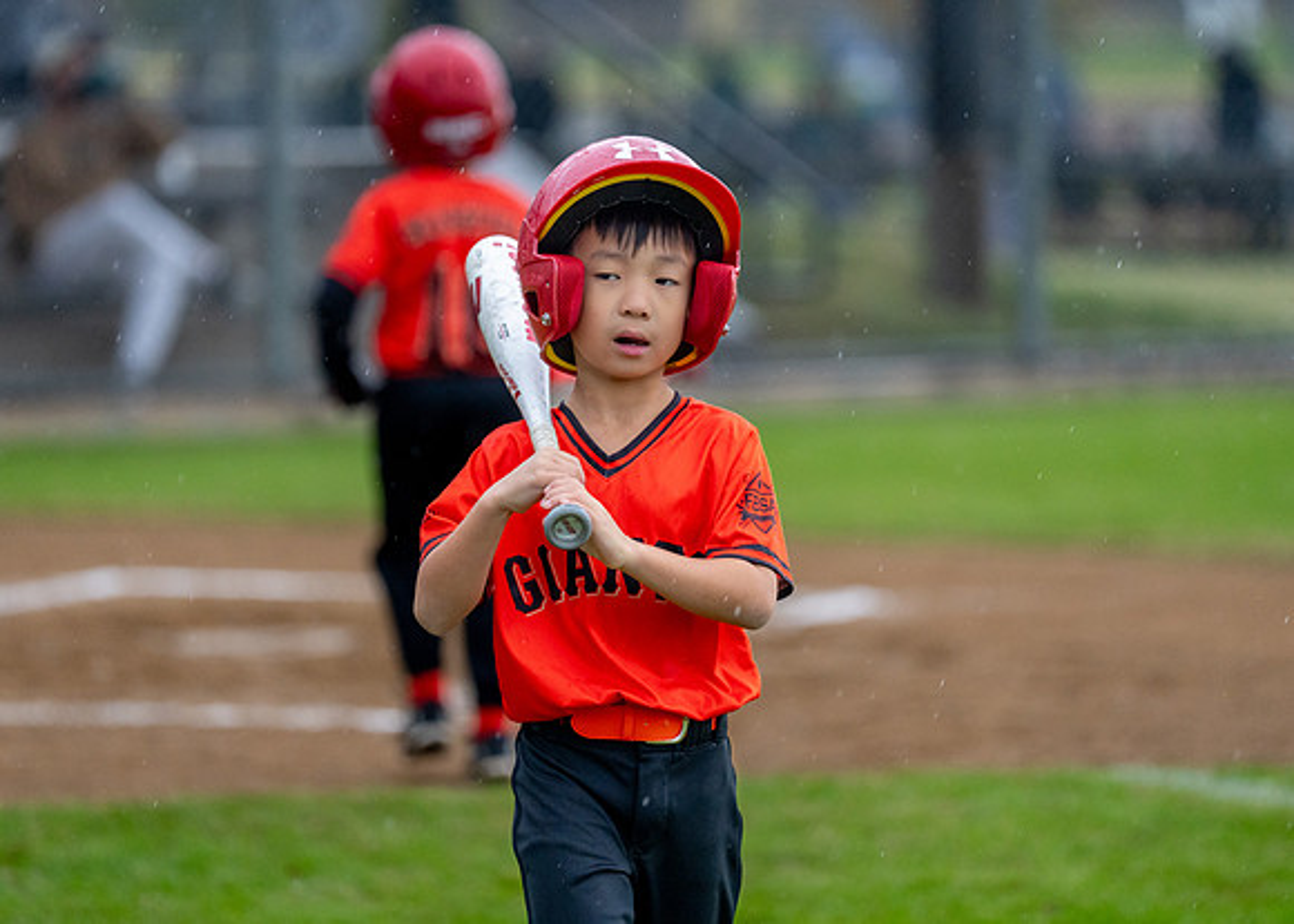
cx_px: 618
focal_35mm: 213
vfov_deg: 6.8
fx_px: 7830
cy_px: 403
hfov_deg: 9.4
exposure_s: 1/1000
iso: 1600
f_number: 2.8
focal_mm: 171
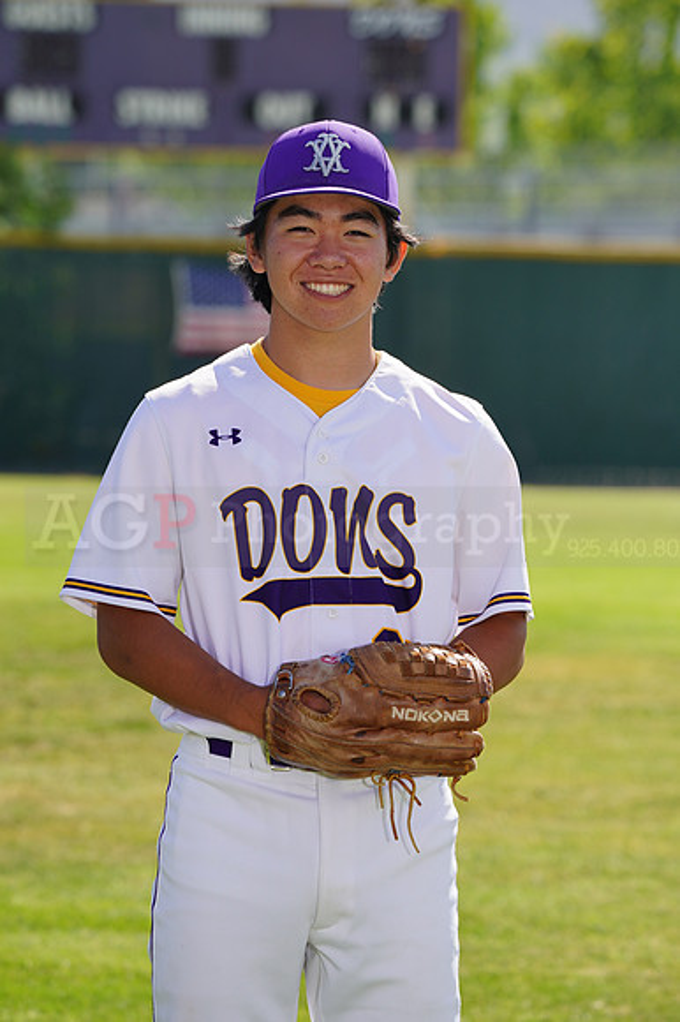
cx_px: 340
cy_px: 511
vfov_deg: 8.7
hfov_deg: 5.8
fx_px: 6751
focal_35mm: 238
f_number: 8
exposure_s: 1/250
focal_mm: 238
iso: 100
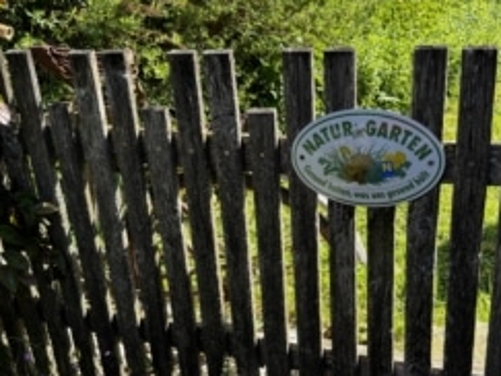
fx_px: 579
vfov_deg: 35.8
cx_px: 288
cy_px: 231
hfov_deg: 46.7
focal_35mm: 40
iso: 80
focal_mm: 6.76
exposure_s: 1/802
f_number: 1.78
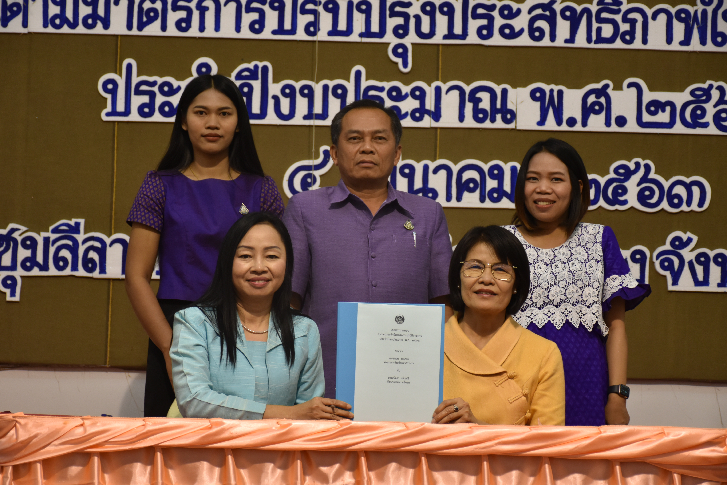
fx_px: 1999
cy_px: 242
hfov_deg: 20.6
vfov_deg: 13.8
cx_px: 364
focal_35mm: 99
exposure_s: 1/60
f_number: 5
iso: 720
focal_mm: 66
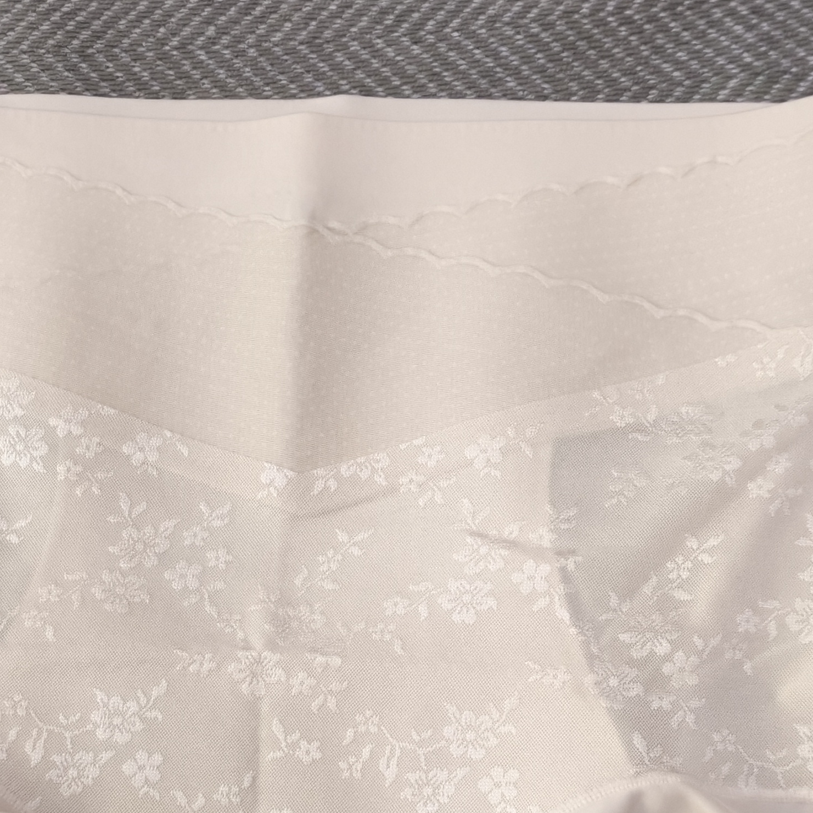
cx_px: 283
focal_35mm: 66
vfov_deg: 25.7
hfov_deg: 26.0
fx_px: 1754
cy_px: 630
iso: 1000
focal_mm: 5.52
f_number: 1.95
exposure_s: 1/33
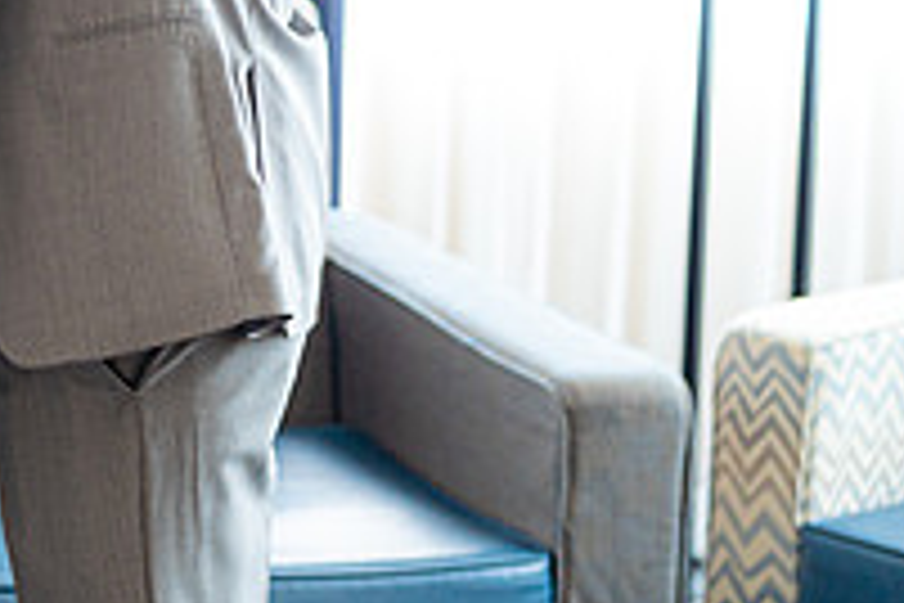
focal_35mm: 144
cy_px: -124
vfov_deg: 9.4
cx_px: -279
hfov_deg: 13.7
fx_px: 3616
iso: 800
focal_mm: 50
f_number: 2
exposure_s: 1/160
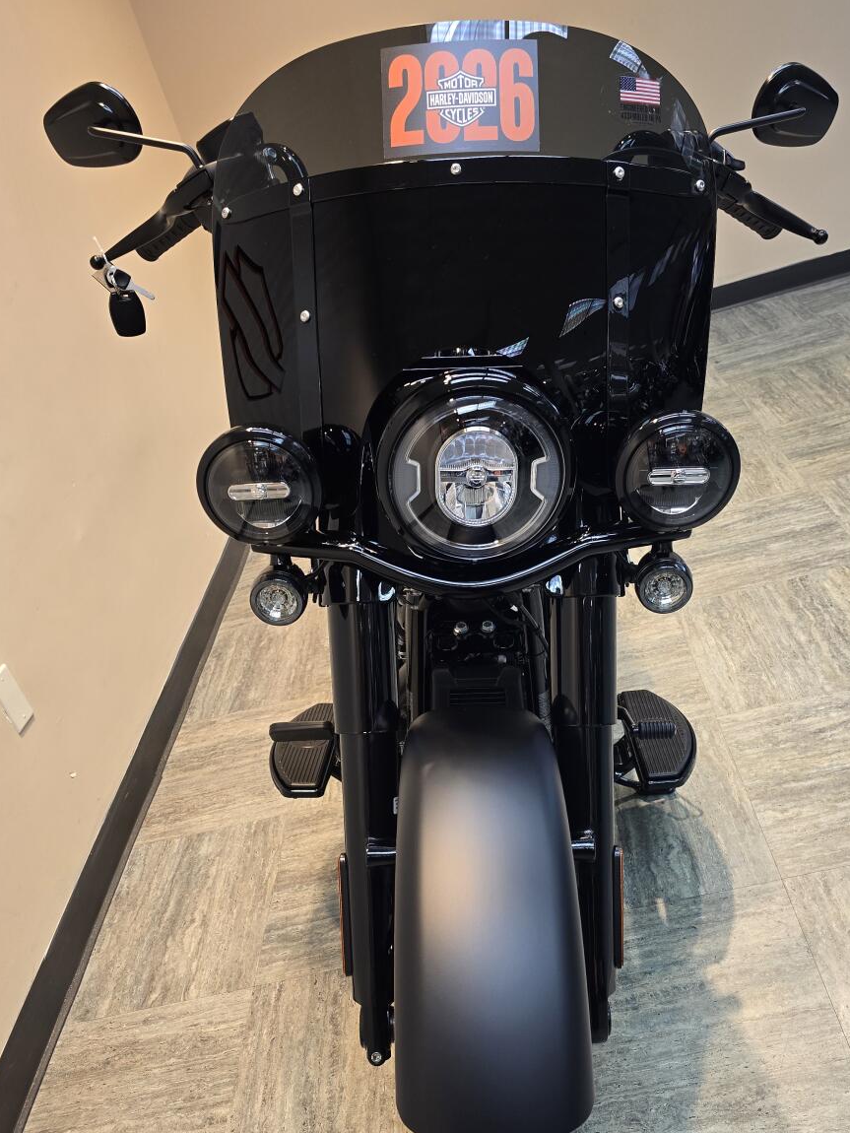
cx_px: 484
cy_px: 658
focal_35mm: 30
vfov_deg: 59.6
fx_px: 982
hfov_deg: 46.7
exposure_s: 1/120
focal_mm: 6.3
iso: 200
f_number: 1.7
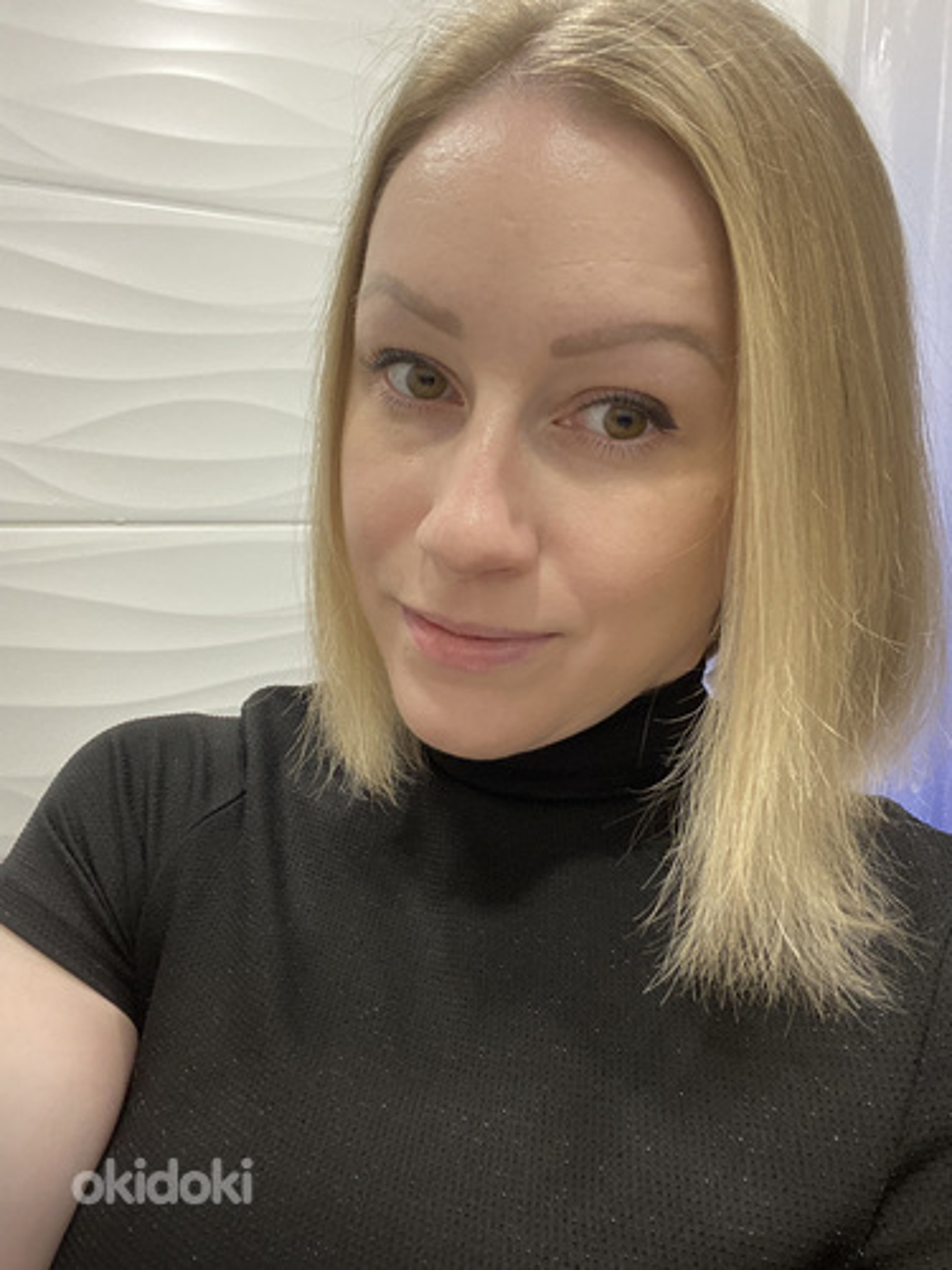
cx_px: 476
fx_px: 1100
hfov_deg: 46.8
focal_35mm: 30
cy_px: 635
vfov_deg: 60.0
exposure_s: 1/50
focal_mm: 2.71
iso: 250
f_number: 2.2
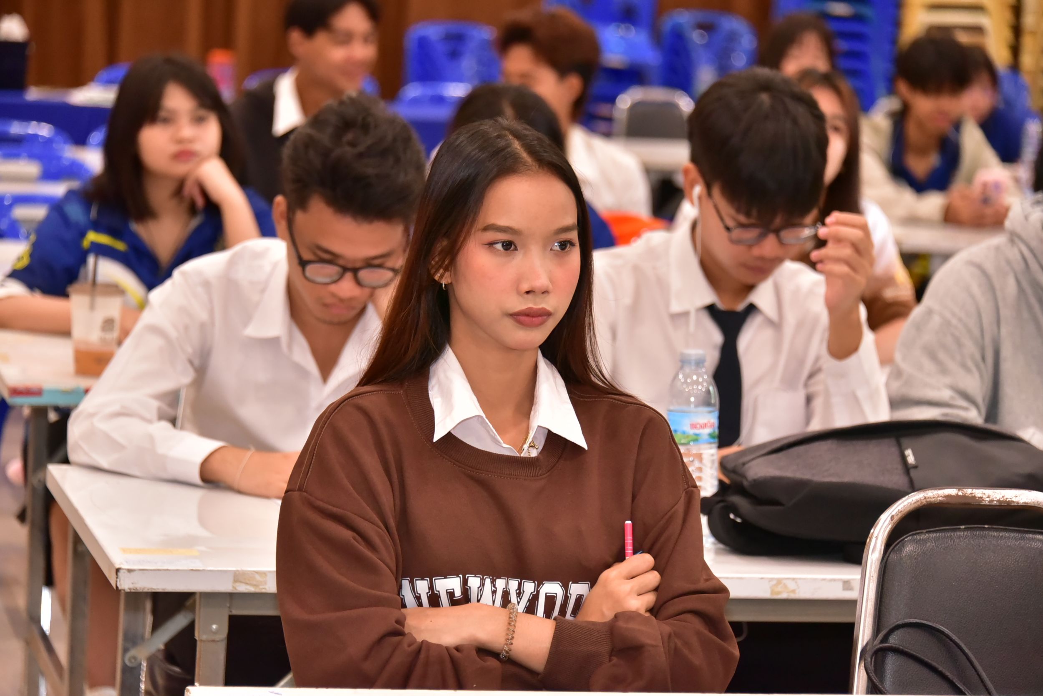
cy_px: 348
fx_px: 3913
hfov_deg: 15.2
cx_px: 522
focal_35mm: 135
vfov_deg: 10.2
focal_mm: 135
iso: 5000
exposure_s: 1/200
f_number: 5.6
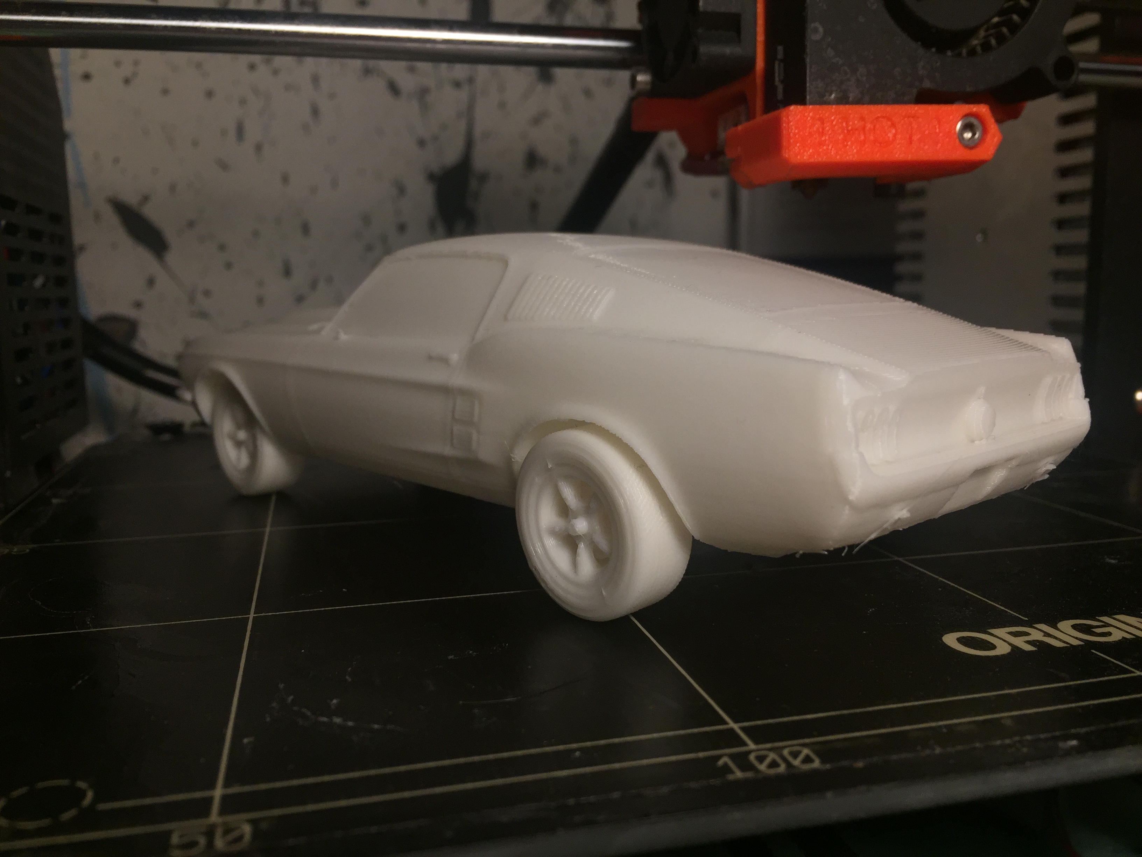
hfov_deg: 61.7
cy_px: 428
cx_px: 571
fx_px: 957
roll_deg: +2.5
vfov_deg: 48.2
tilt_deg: -7.0
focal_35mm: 29
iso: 40
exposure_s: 1/100
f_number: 2.2
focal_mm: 4.15
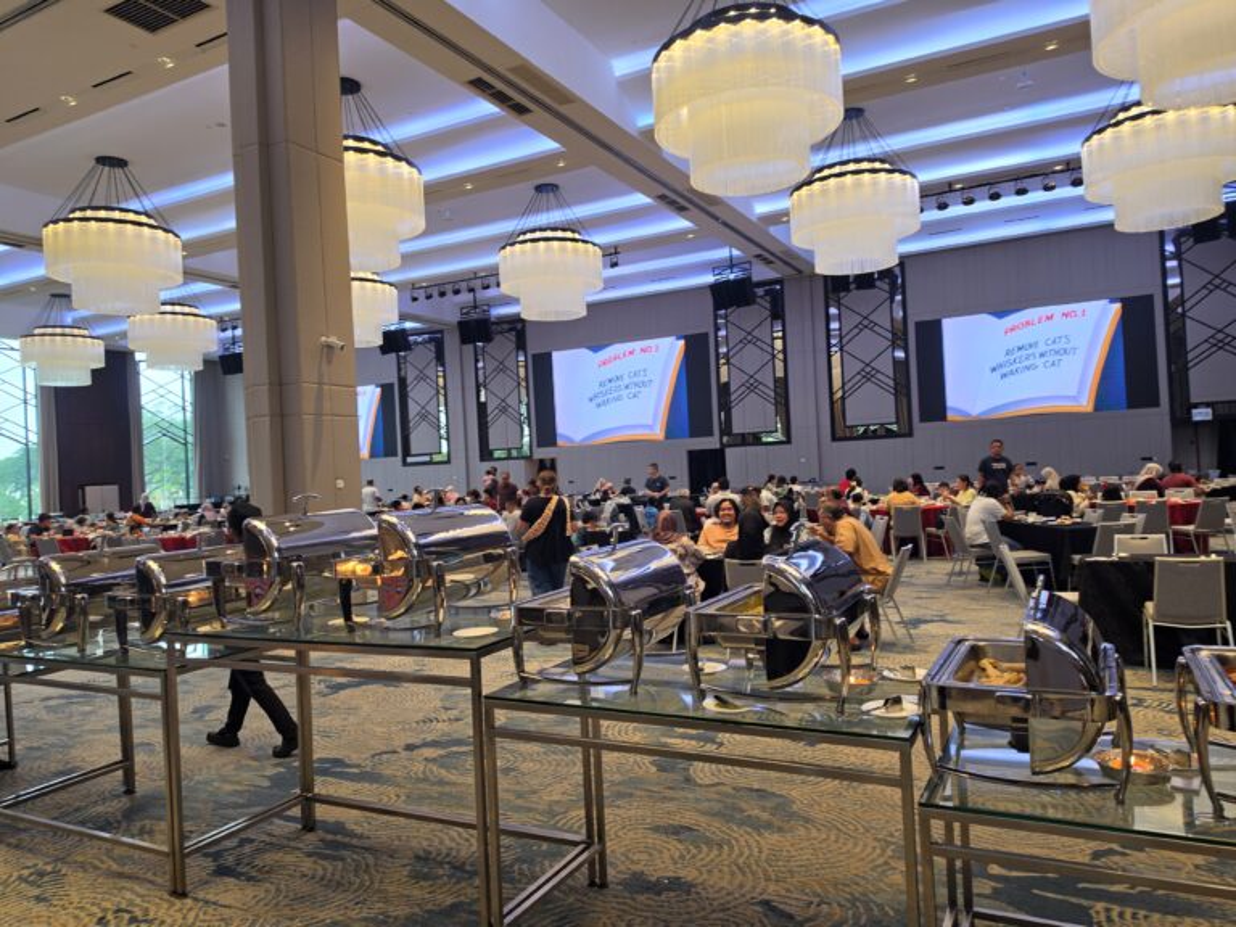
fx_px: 821
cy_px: 464
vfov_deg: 58.9
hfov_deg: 73.9
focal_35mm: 23
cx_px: 618
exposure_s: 1/50
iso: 25
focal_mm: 6.5
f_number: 1.4
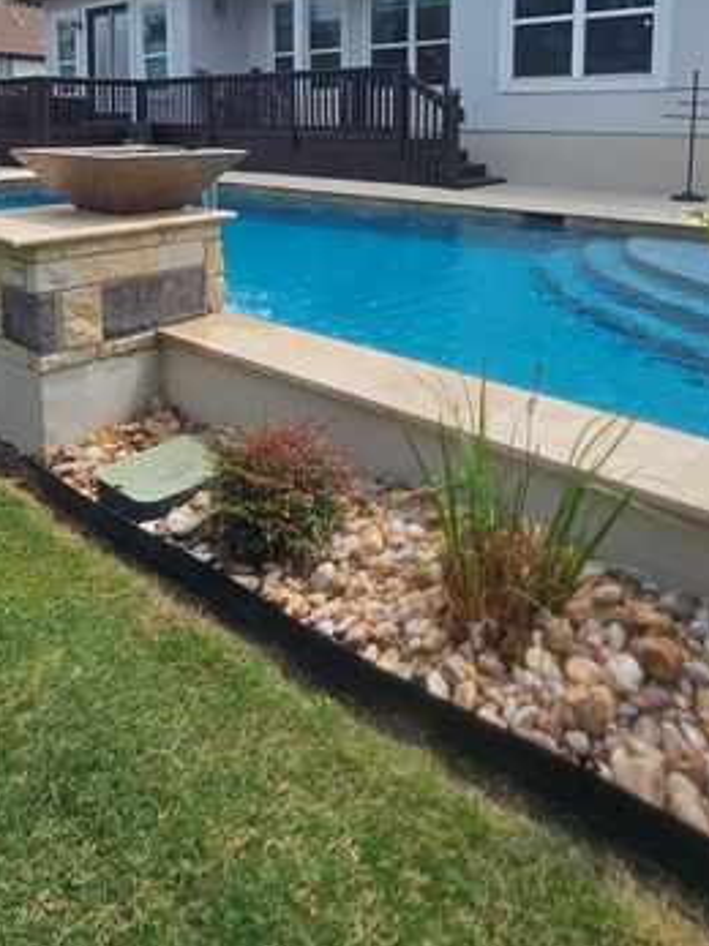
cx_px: 273
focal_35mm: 25
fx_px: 683
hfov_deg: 54.3
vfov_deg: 62.9
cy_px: 176
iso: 50
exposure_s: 1/3819
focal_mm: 2.2
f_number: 2.2
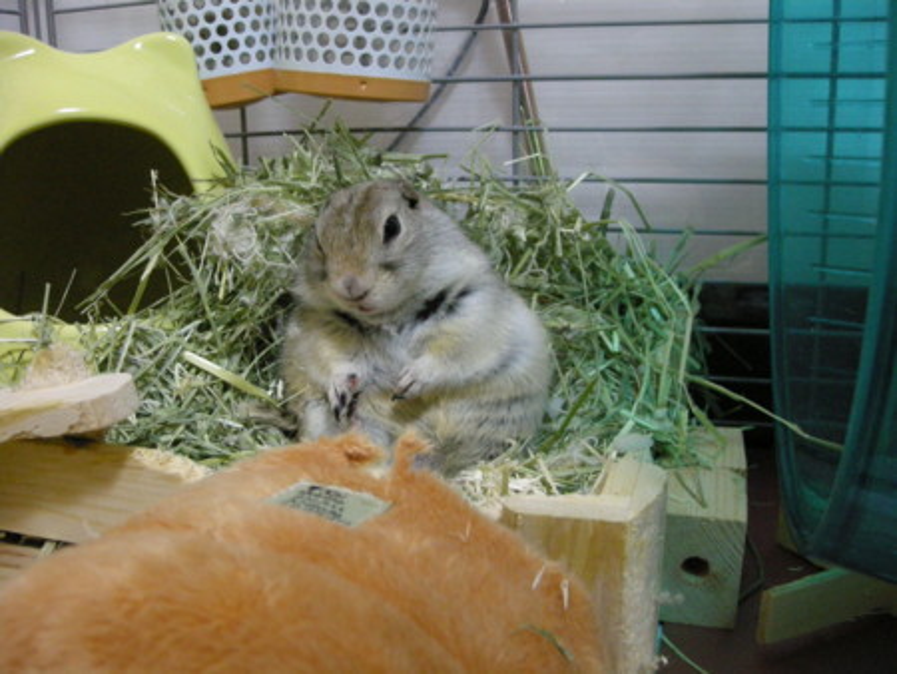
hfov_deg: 52.6
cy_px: 337
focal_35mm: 35
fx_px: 907
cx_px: 448
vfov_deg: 40.7
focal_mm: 5.7
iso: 400
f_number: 2.8
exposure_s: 1/21.2
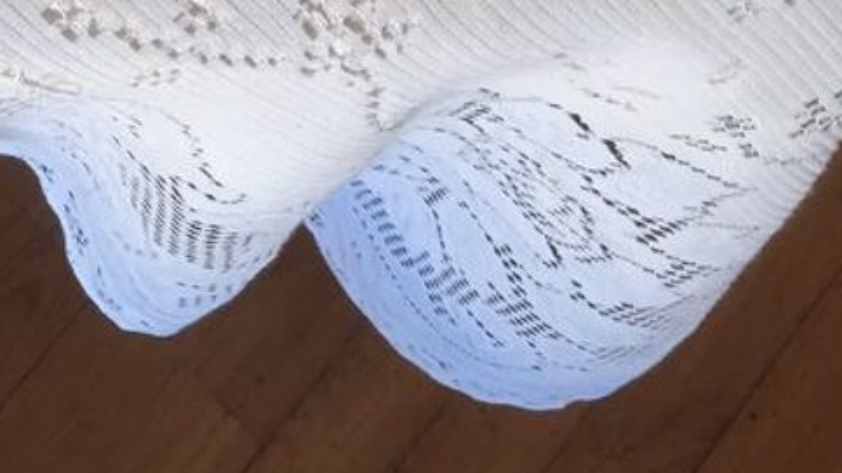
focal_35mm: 84
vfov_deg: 12.8
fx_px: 1875
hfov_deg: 24.6
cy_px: -436
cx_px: 84
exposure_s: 1/33.3
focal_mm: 3.43
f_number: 2.2
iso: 463
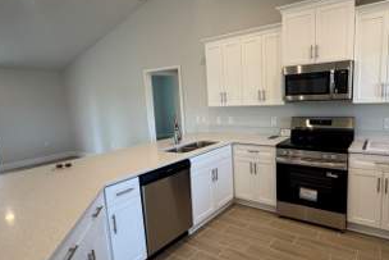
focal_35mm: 23
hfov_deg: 75.7
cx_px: 219
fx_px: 249
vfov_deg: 55.2
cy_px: 132
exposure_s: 1/120
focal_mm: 2.22
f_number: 2.2
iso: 160
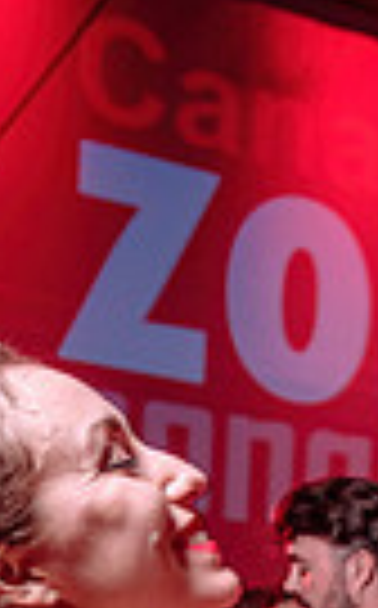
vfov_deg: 18.0
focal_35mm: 105
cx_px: 698
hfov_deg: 11.5
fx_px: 1736
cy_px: 867
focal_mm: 24
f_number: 2.8
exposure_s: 1/100
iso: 800
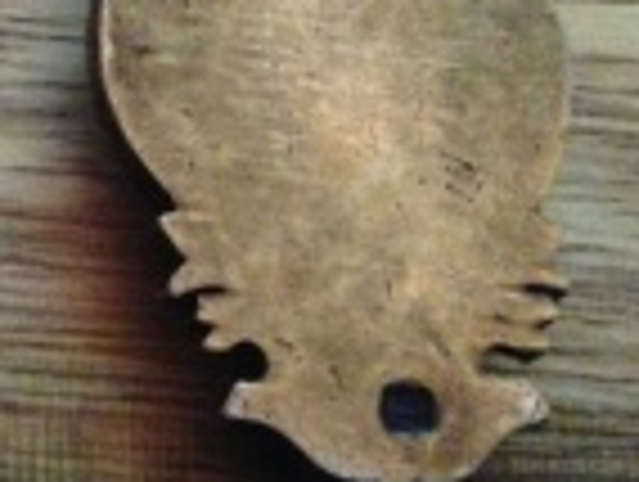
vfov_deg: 14.1
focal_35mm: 104
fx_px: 1923
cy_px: 41
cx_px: -360
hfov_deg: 16.8
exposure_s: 1/15
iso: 800
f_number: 2.4
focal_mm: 4.13
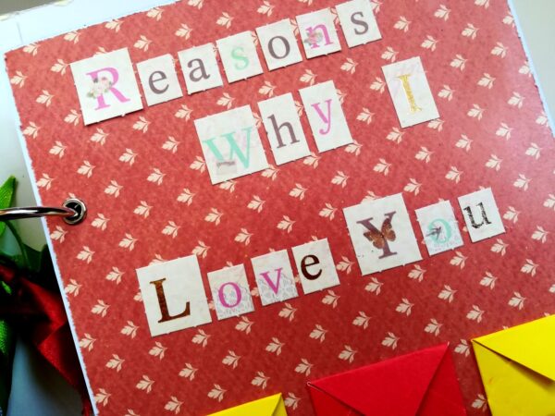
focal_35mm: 26
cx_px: 278
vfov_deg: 53.1
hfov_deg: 67.3
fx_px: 417
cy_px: 208
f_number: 2.2
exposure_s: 1/33.3
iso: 100
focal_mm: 3.83
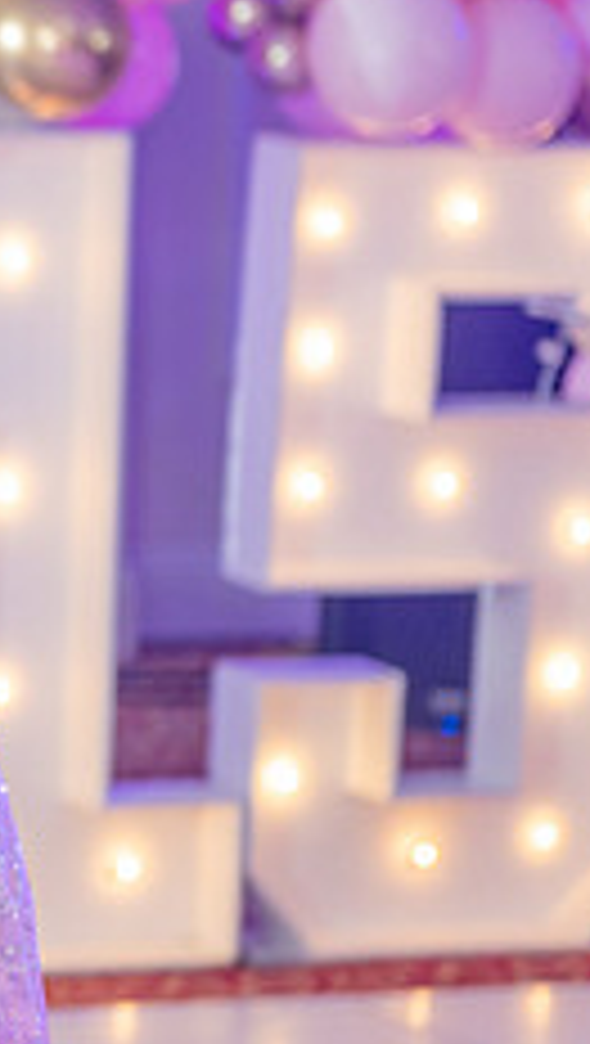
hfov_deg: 6.5
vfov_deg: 11.7
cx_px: -558
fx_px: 5075
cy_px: 371
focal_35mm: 183
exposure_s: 1/100
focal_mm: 70
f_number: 2.8
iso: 400
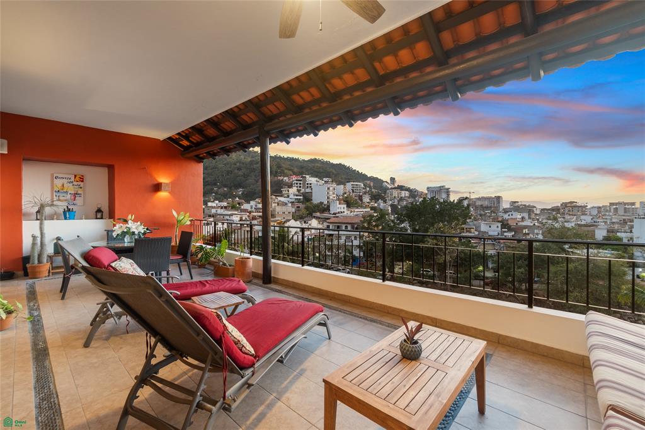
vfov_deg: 77.3
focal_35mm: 15
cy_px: 215
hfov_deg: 100.4
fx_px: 269
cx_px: 322
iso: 500
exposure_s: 1/4
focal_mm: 10
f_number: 8
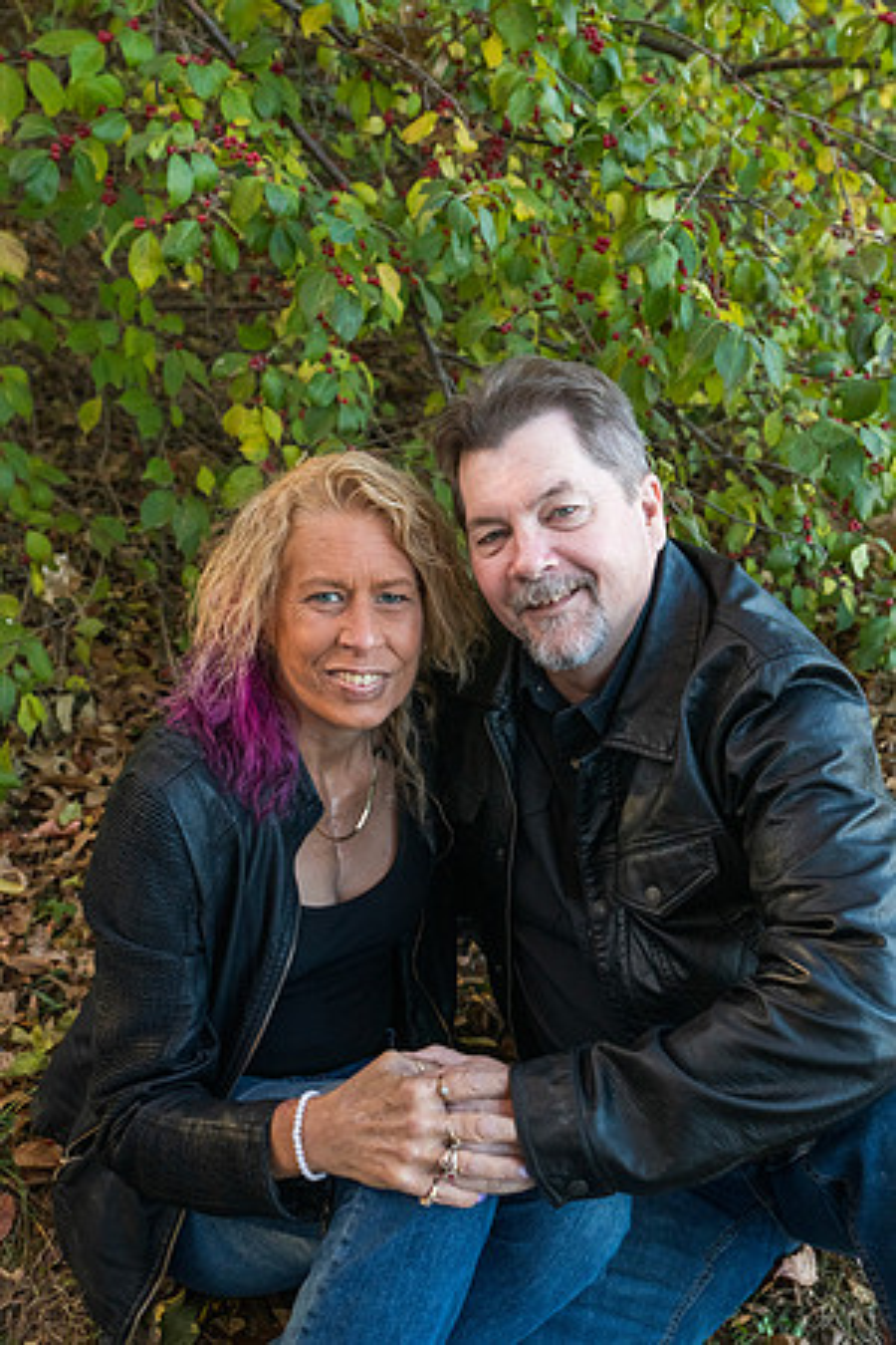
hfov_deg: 31.9
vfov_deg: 46.4
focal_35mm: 42
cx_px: 448
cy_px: 672
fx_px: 1568
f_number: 4.5
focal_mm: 42
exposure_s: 1/800
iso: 2000
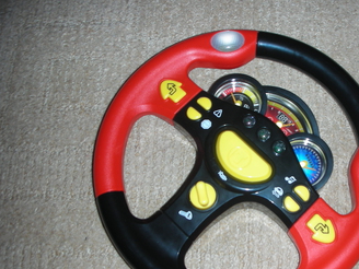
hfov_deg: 39.3
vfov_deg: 30.1
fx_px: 498
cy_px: 176
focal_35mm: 48
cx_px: 232
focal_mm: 5.8
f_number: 3
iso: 50
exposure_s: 1/60.1
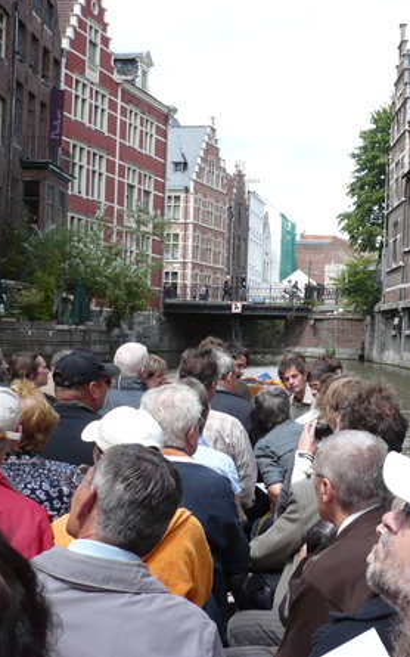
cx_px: 370
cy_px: 326
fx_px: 894
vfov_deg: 40.3
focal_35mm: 50
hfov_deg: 25.0
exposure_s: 1/640
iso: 100
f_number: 2.8
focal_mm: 5.8
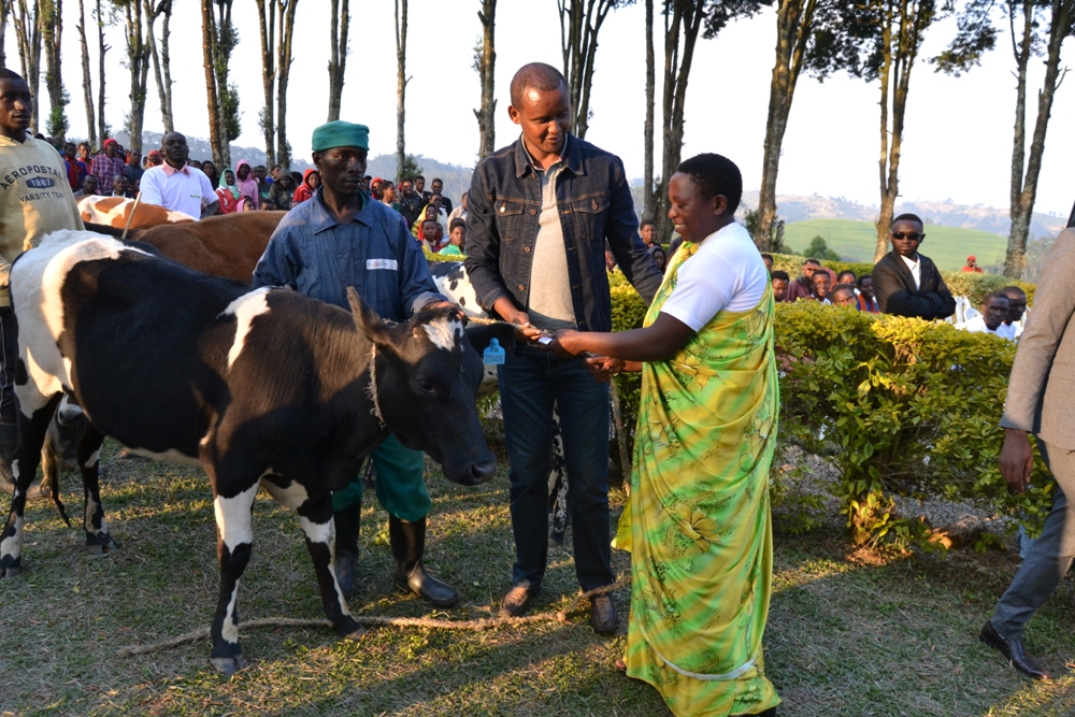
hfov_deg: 67.4
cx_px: 538
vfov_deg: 47.9
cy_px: 358
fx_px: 806
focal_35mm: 27
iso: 800
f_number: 5.6
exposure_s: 1/250
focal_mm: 18
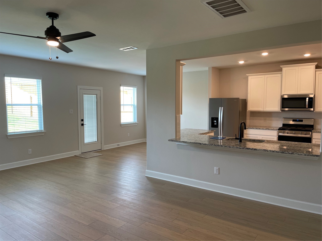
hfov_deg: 67.3
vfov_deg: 53.1
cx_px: 161
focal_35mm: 26
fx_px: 242
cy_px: 120
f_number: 1.6
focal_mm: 5.1
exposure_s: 1/120
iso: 100
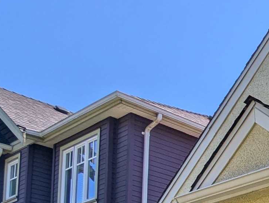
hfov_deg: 22.8
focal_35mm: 67
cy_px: 298
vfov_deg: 19.4
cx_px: 417
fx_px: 521
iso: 49
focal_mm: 2.35
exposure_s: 1/1239
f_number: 2.2
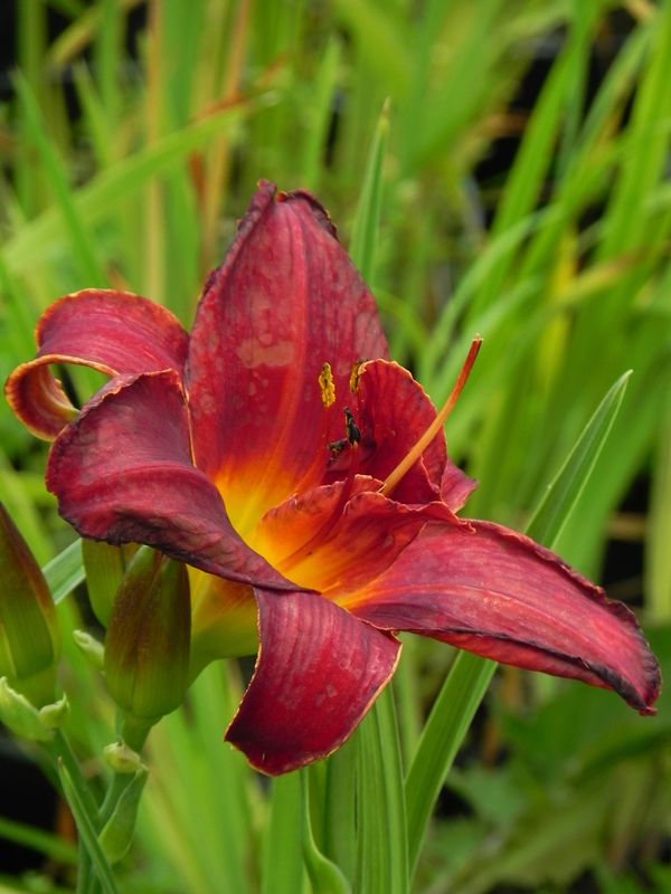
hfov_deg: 3.5
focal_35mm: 425
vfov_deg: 4.7
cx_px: 336
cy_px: 447
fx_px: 10984
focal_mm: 75.7
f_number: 5.6
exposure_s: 1/320
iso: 160
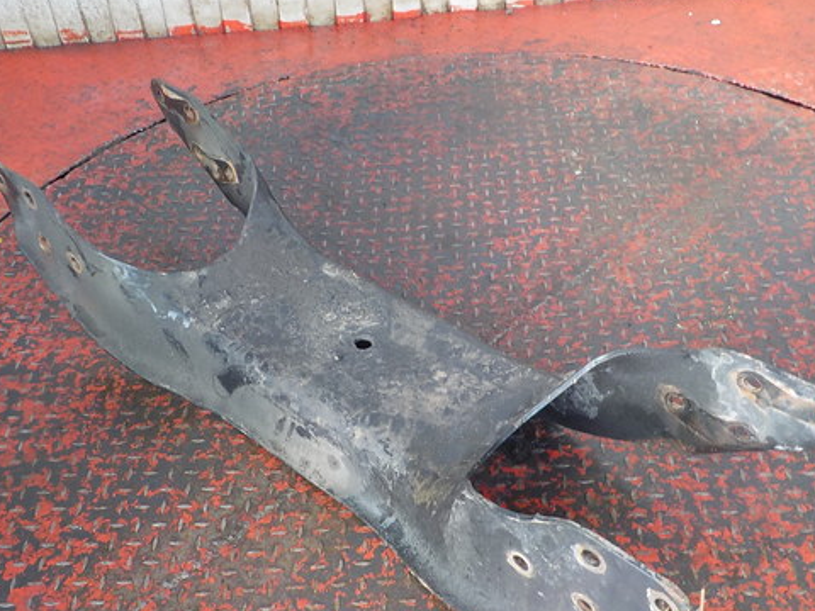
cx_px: 368
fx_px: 942
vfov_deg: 35.9
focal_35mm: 40
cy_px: 358
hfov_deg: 46.7
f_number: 3.3
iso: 140
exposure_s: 1/30
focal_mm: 4.1
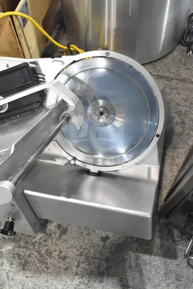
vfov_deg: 53.1
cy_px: 144
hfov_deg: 36.9
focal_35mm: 36
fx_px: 289
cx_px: 96
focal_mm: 24
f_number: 7.1
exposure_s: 1/200
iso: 6400
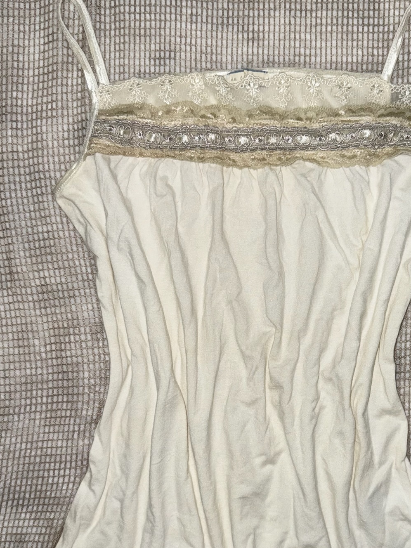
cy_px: 324
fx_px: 586
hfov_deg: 38.4
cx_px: 257
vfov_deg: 49.9
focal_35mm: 37
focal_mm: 6.76
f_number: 1.78
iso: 50
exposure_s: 1/197
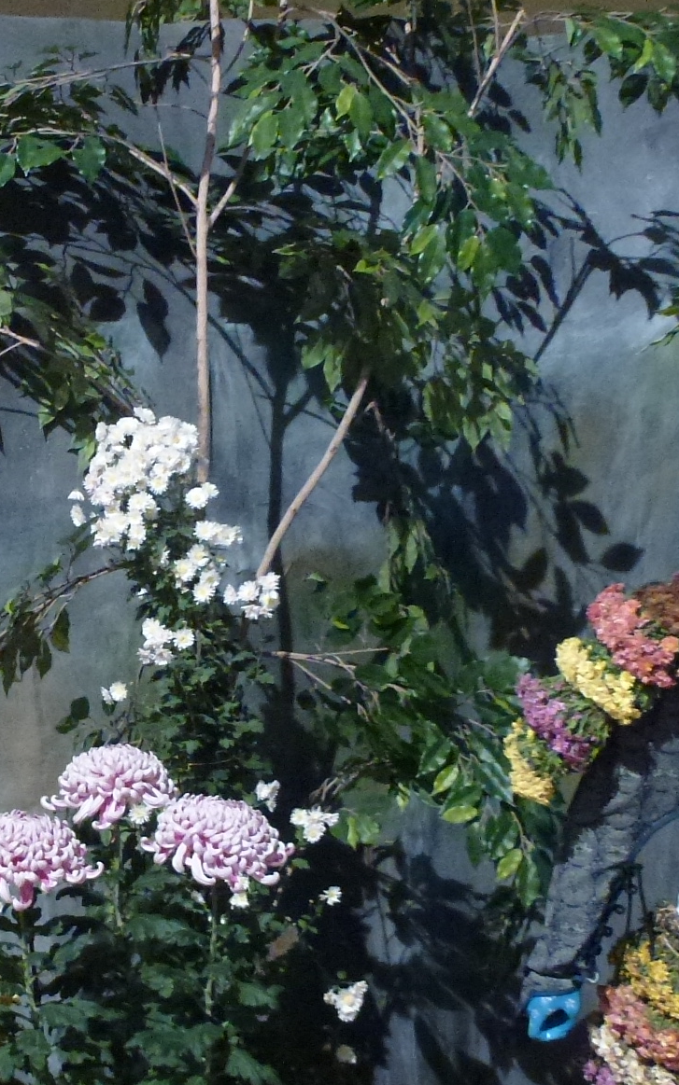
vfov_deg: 35.4
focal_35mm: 56
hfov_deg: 21.9
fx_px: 1658
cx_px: -71
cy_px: 833
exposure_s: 1/25
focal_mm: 4.3
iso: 400
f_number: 3.3
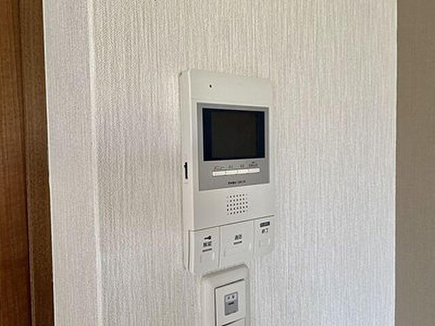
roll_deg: +1.2
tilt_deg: -2.3
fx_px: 327
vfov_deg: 53.1
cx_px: 218
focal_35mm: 26
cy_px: 163
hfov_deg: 67.3
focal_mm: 4.25
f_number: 1.8
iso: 80
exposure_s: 1/122
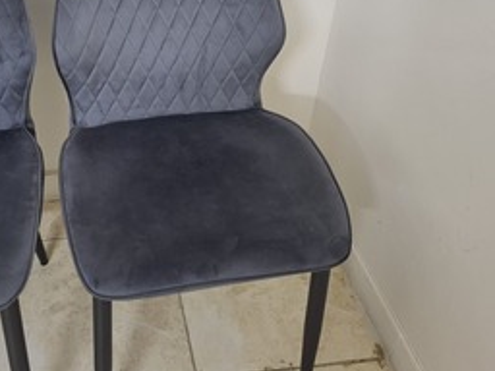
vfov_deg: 34.5
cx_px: 169
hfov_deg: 45.2
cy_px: 101
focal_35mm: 41
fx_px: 586
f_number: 1.8
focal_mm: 5.54
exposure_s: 1/25
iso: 320
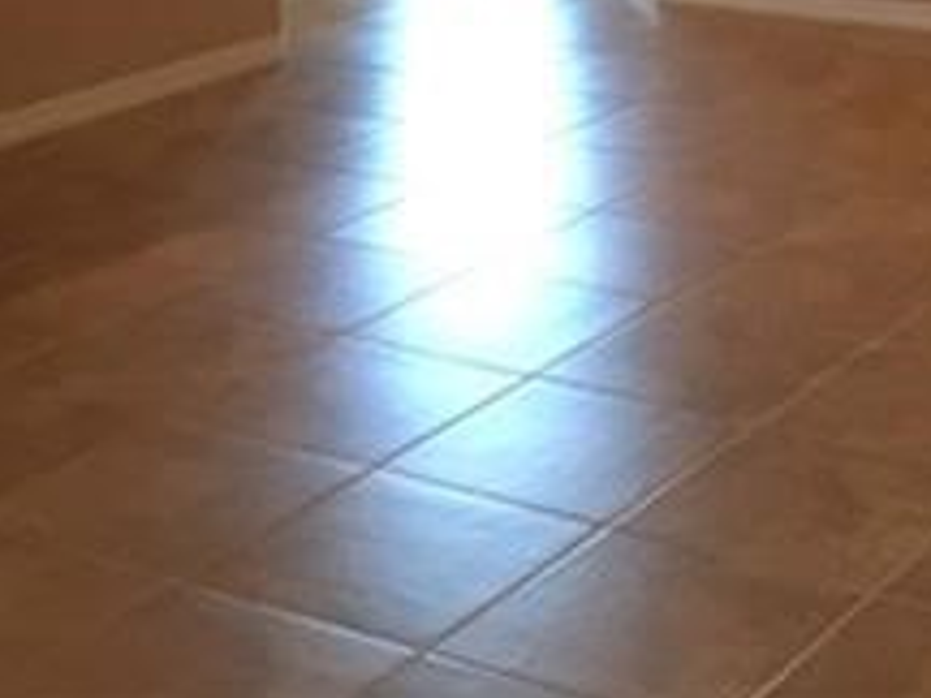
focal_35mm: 86
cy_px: -319
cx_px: 681
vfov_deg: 15.9
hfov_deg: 22.6
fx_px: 2313
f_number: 2.2
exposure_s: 1/24
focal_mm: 4.15
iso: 200
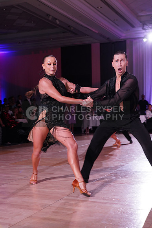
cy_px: 114
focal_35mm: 51
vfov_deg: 38.9
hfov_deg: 26.5
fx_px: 323
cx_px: 76
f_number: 5
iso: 2000
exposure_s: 1/200
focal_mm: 51
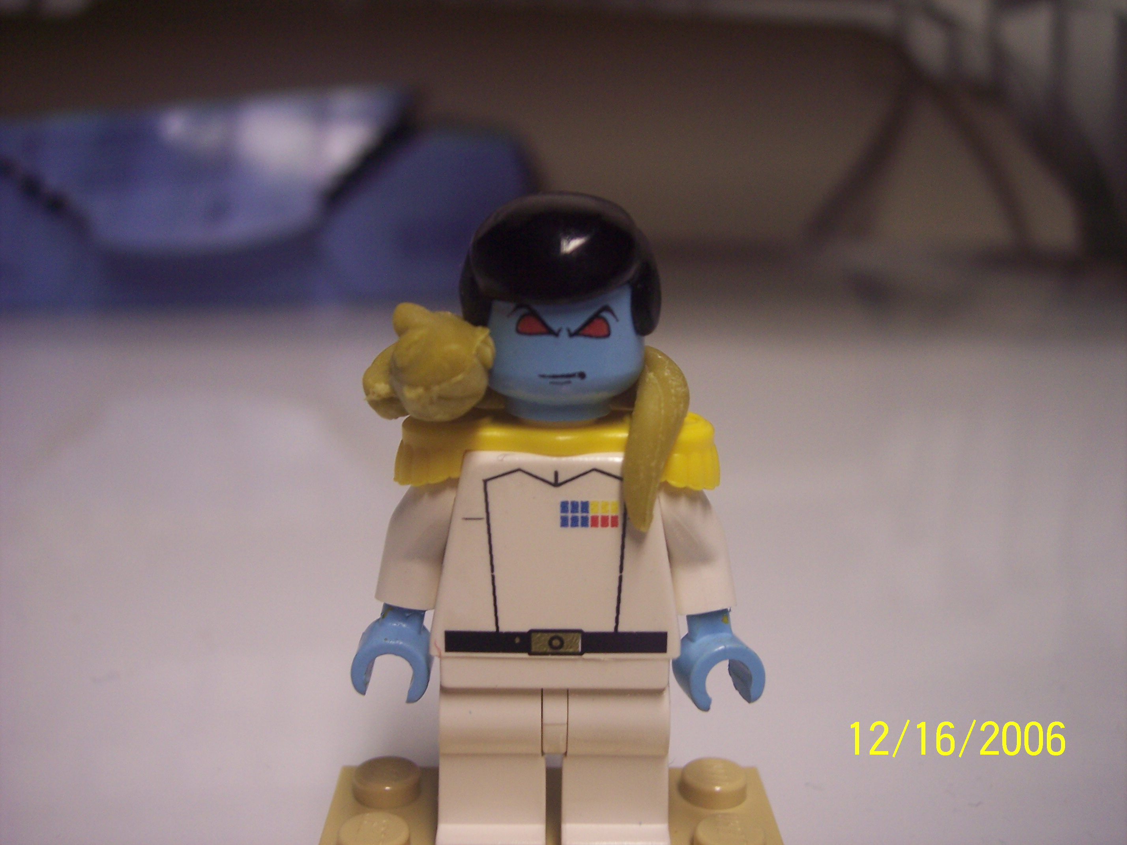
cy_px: 422
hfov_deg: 47.9
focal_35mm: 39
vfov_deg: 36.8
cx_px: 564
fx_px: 1270
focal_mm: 8
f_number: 3.4
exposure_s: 1/30
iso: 140
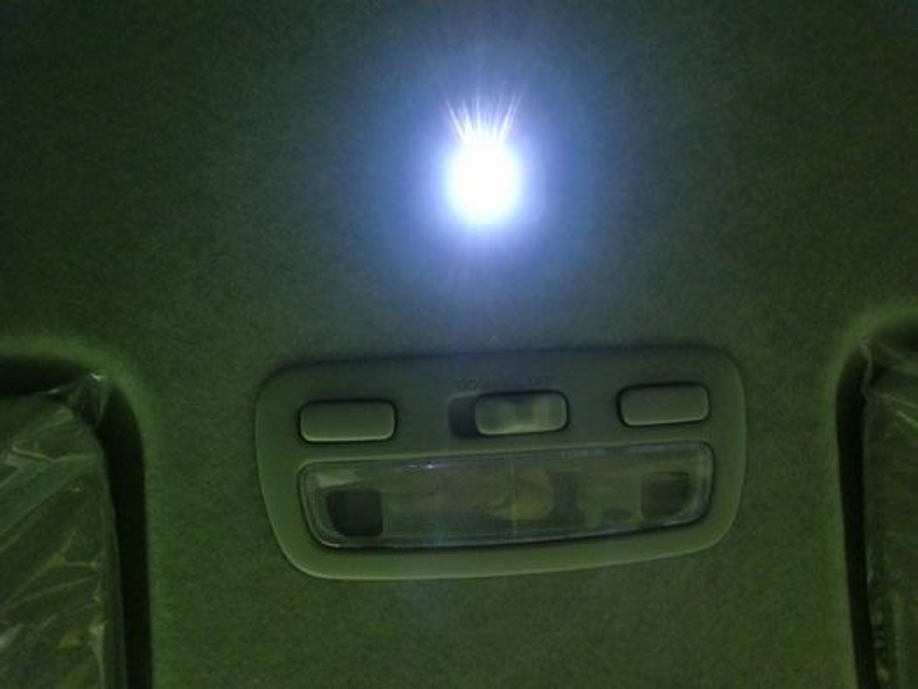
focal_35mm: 28
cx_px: 459
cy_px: 344
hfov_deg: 63.4
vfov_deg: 49.8
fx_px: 743
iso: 400
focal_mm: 4.65
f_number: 2.6
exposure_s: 1/5
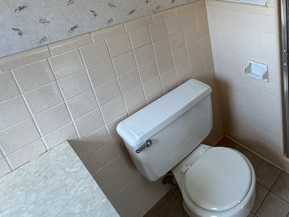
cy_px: 18
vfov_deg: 45.9
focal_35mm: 27
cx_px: 259
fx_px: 225
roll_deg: +1.7
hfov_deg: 56.6
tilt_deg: -16.8
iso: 50
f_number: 2.2
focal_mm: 2.22
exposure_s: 1/99
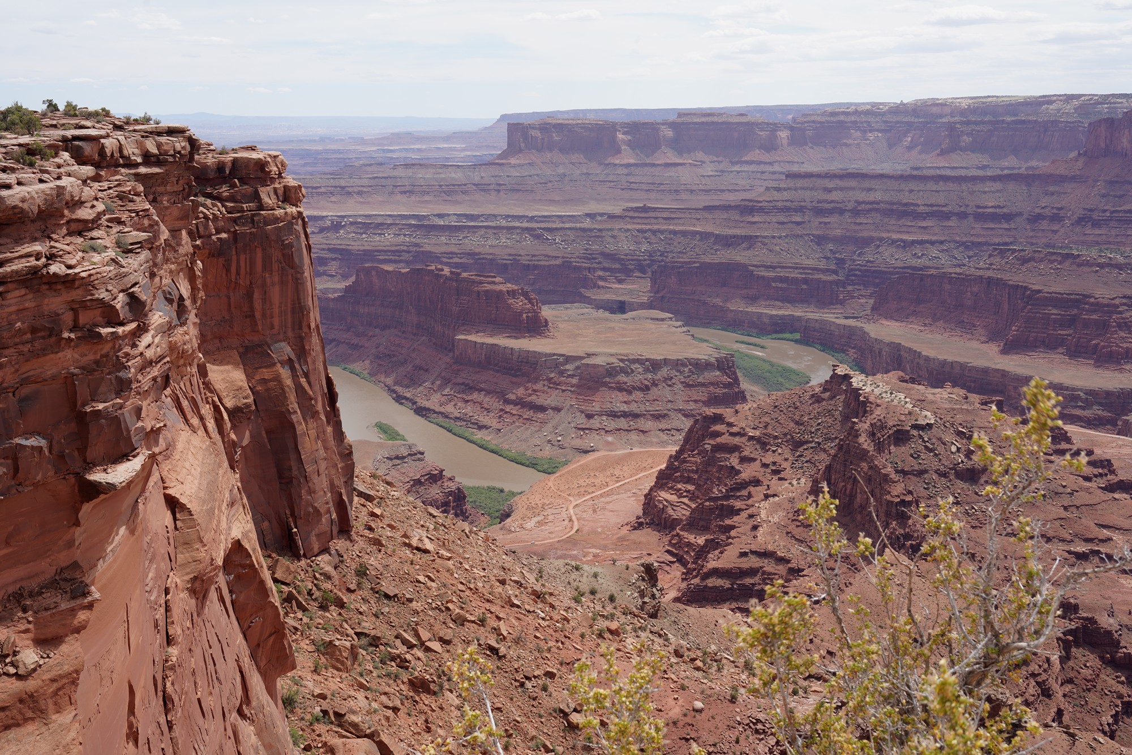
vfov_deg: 32.6
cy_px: 378
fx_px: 1289
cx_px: 566
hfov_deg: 47.4
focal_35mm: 41
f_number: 13
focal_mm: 41
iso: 100
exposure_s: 1/100
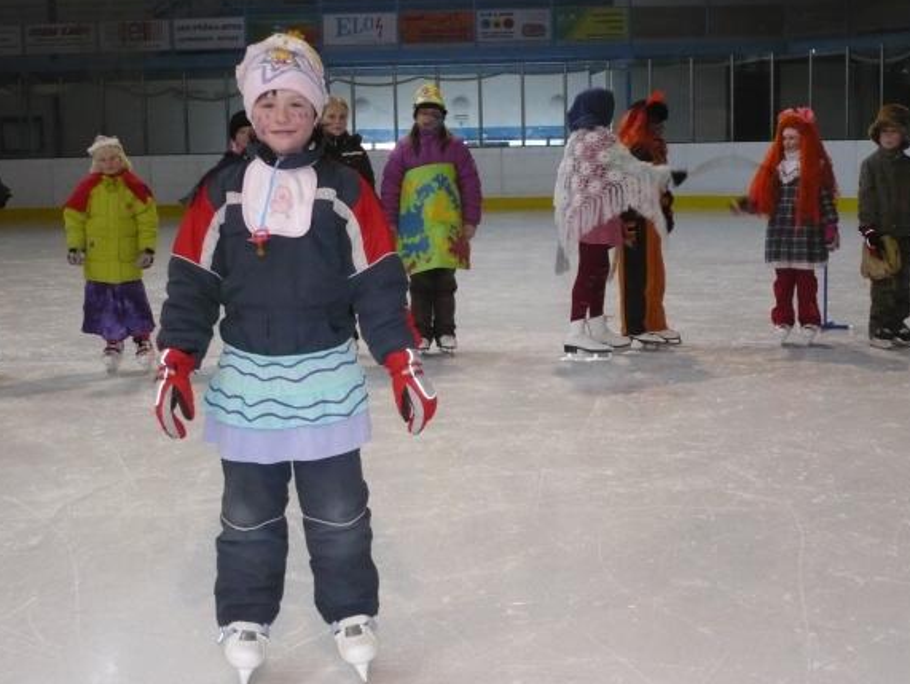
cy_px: 340
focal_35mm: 56
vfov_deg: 26.1
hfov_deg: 34.3
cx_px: 424
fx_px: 1473
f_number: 3.4
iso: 320
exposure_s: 1/30
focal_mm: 8.3
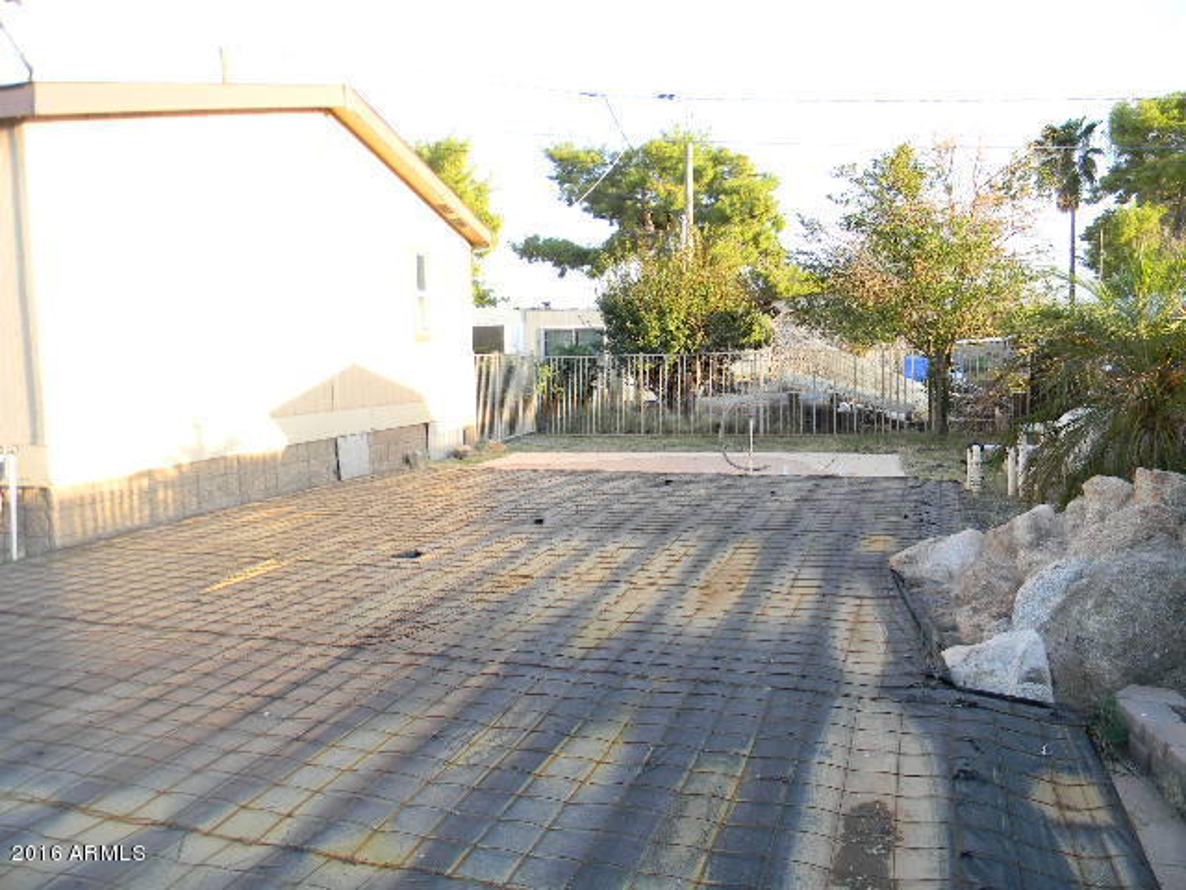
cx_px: 593
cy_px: 445
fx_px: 959
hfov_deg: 63.4
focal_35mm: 28
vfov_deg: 49.7
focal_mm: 5
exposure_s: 1/124
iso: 125
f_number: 3.5
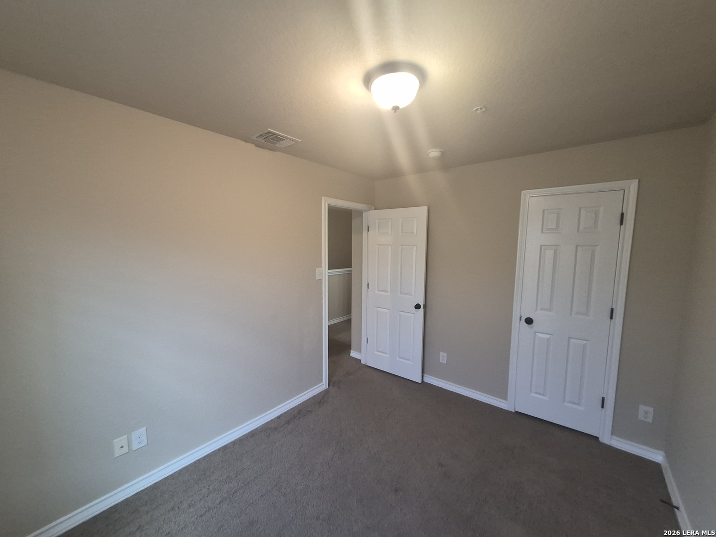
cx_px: 358
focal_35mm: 13
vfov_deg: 89.9
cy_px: 268
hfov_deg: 106.2
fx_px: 269
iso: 400
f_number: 2.2
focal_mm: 1.74
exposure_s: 1/60
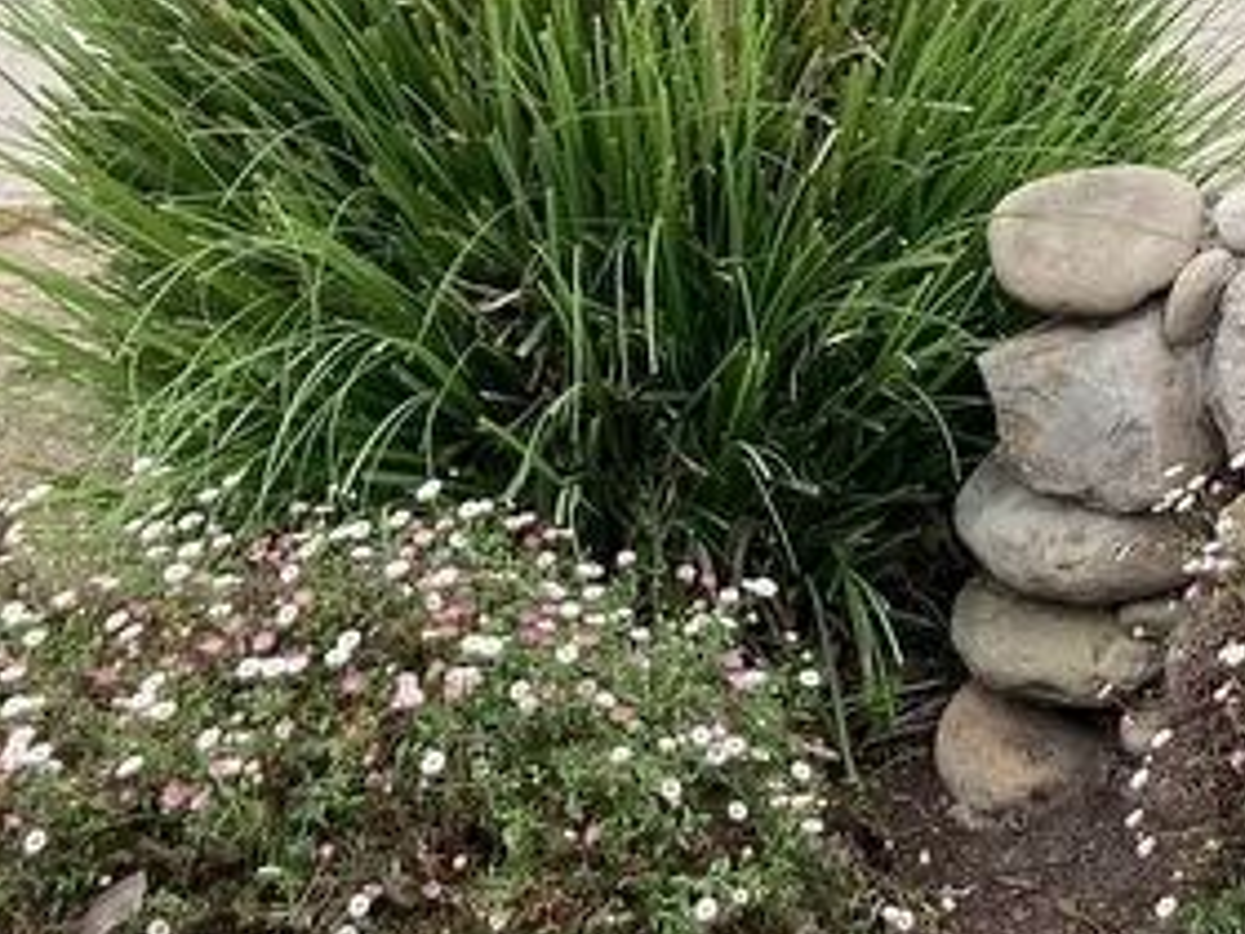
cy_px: -133
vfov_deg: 17.7
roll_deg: +1.9
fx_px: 2877
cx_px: 1632
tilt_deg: -13.1
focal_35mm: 80
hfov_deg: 21.9
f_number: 1.8
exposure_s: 1/139
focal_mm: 3.99
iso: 20
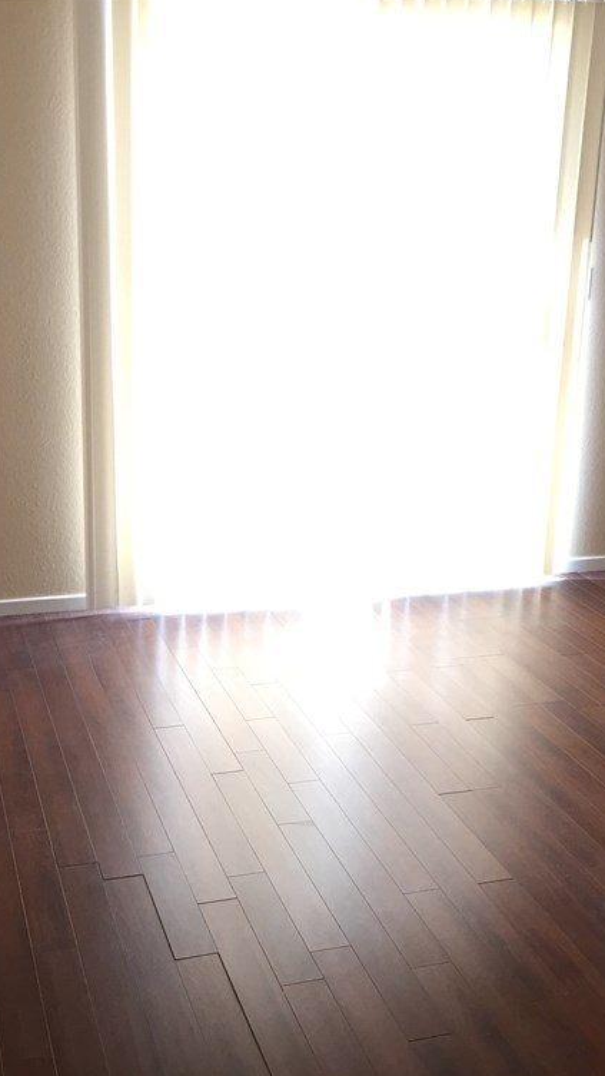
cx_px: 257
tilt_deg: -16.0
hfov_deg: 27.7
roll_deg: -1.3
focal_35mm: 43
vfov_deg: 47.4
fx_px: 1226
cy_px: 541
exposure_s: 1/30
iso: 160
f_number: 2.2
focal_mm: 4.15
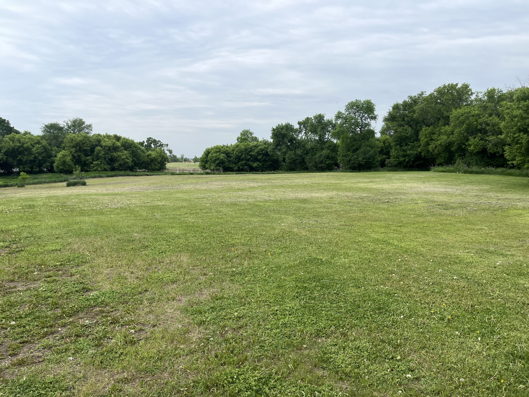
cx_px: 264
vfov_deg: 53.1
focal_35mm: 26
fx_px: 397
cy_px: 198
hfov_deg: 67.3
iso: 50
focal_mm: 5.1
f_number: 1.6
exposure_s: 1/3049
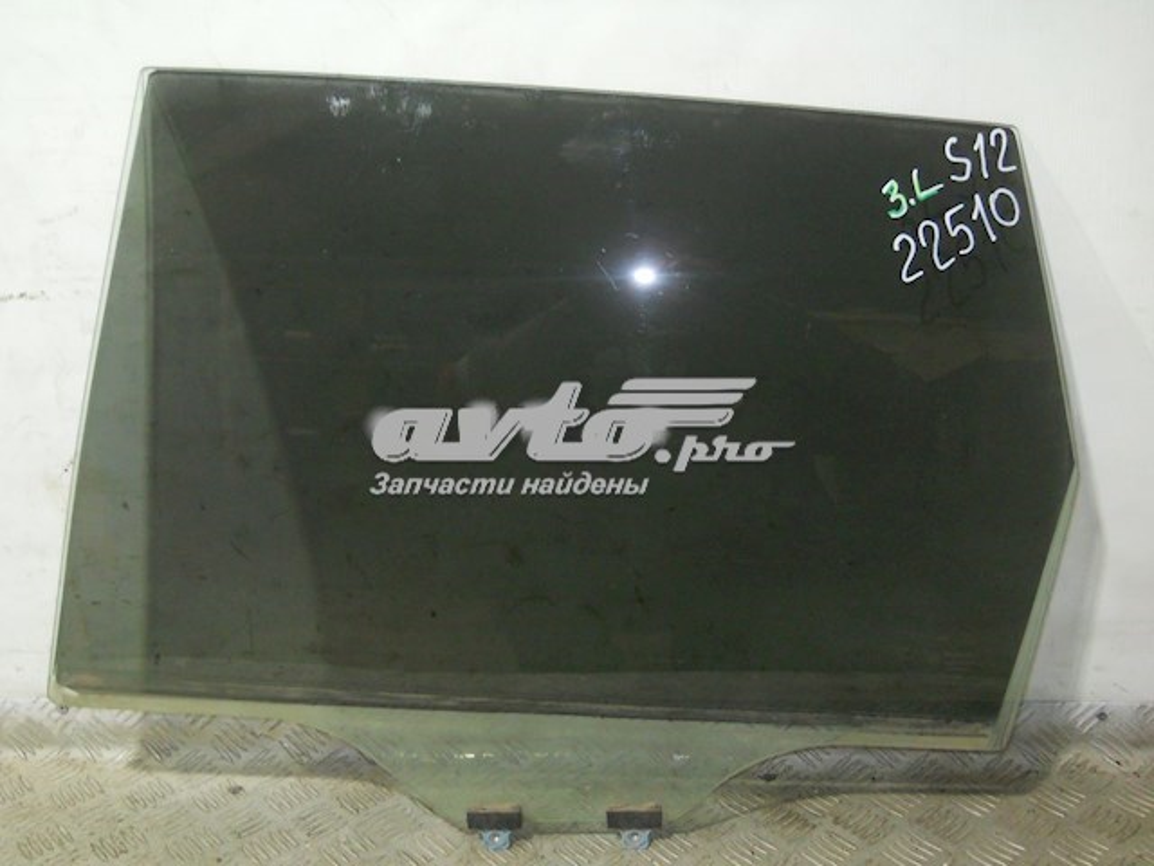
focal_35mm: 41
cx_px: 577
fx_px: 1367
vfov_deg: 35.1
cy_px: 433
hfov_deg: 45.8
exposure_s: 1/30
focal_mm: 6.72
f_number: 3.1
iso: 320
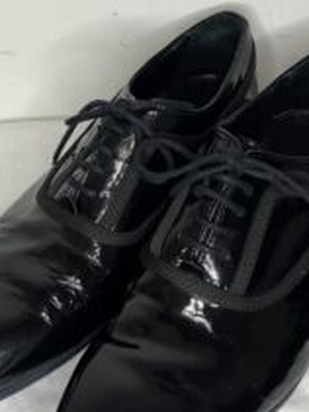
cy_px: 172
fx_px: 631
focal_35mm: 53
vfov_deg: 36.1
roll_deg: +1.3
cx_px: 147
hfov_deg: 27.5
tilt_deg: -44.5
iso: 50
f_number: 1.8
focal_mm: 3.99
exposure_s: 1/50
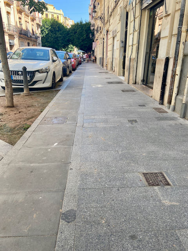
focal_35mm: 26
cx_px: 94
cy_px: 126
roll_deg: +0.6
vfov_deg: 67.3
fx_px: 188
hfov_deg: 53.1
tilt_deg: -19.7
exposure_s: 1/391
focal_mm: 4.25
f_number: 1.8
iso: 32
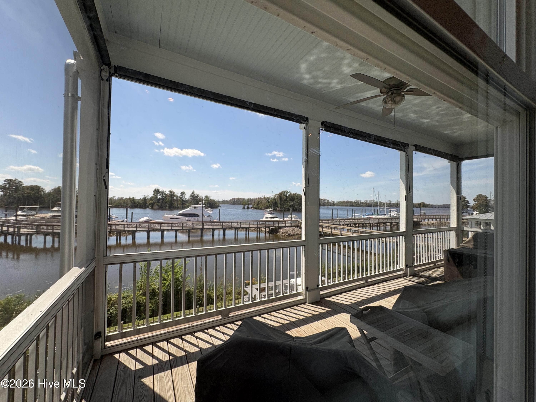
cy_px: 201
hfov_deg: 102.1
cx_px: 268
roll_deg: -0.9
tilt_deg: +1.3
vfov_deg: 85.7
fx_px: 217
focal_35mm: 14
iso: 40
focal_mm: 2.22
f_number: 2.2
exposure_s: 1/1006
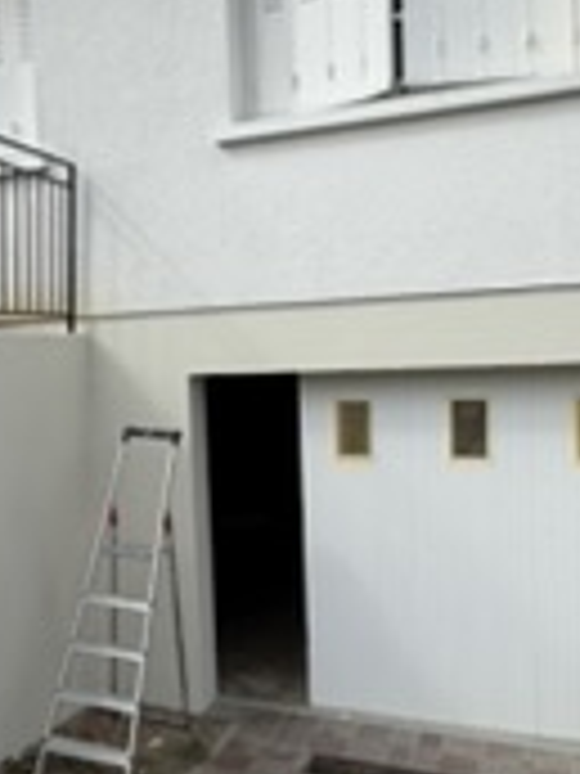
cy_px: 400
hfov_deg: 36.2
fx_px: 871
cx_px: 166
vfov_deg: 47.9
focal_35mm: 39
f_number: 2.2
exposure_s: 1/1001
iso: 20
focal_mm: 2.22
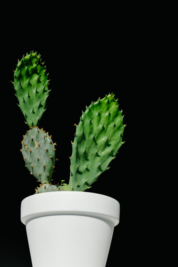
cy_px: 134
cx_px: 89
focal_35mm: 53
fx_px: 393
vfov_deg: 37.5
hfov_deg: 25.5
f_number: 6.3
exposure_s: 1/800
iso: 400
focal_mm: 53
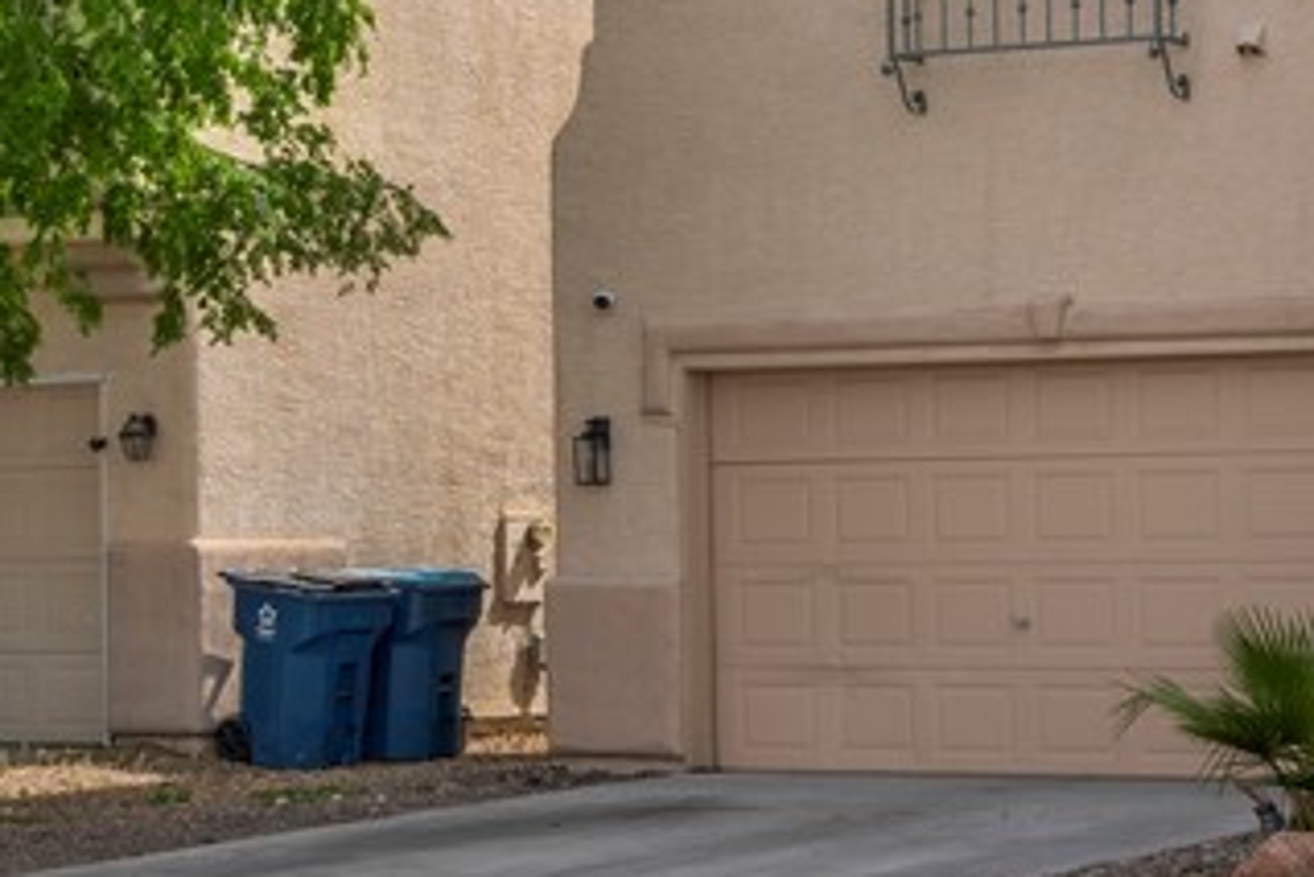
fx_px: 4345
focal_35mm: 119
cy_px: 412
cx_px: 1380
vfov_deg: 11.5
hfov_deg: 16.7
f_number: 9
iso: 100
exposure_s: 1/250
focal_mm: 35
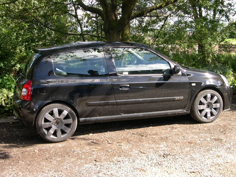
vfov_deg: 30.9
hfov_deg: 40.4
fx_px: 320
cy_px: 88
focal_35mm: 47
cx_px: 118
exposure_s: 1/217
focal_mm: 10.1
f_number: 3.1
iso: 100
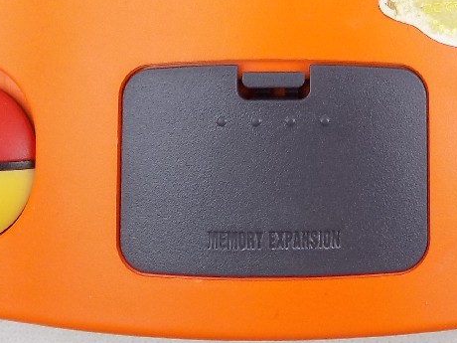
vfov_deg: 17.3
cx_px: 374
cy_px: -106
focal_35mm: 80
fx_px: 1056
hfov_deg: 24.0
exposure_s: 1/30
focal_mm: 4
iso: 100
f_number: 3.1
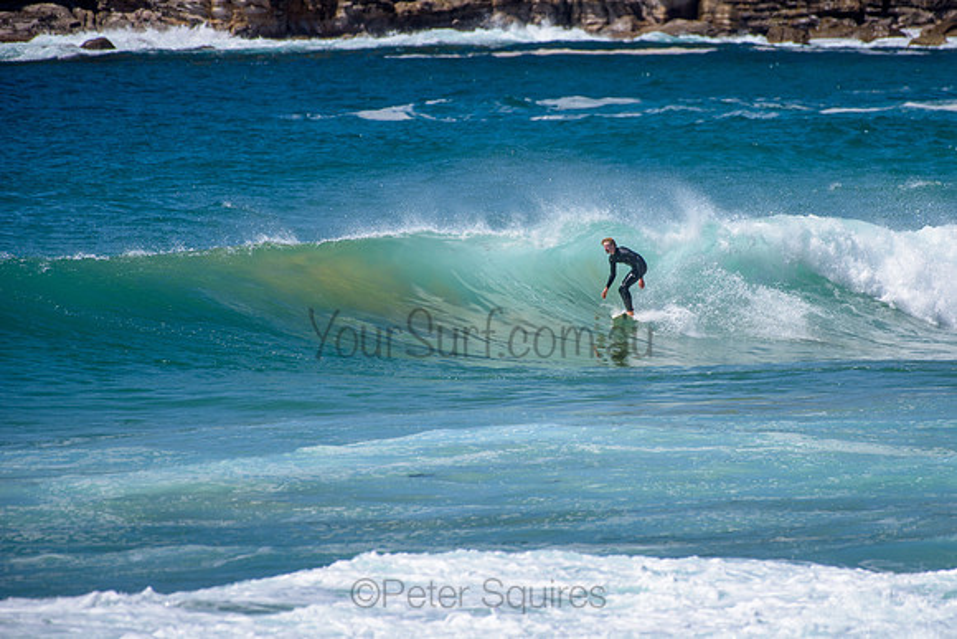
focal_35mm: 613
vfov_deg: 2.2
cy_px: 300
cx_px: 586
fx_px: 16294
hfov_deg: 3.4
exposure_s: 1/2000
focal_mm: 500
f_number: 5.6
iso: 100
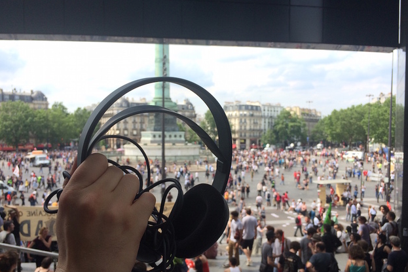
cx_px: 207
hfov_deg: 60.3
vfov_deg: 42.3
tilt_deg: -3.4
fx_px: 351
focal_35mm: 31
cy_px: 148
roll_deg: -0.6
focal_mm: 4.15
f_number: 2.2
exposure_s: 1/838
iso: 32
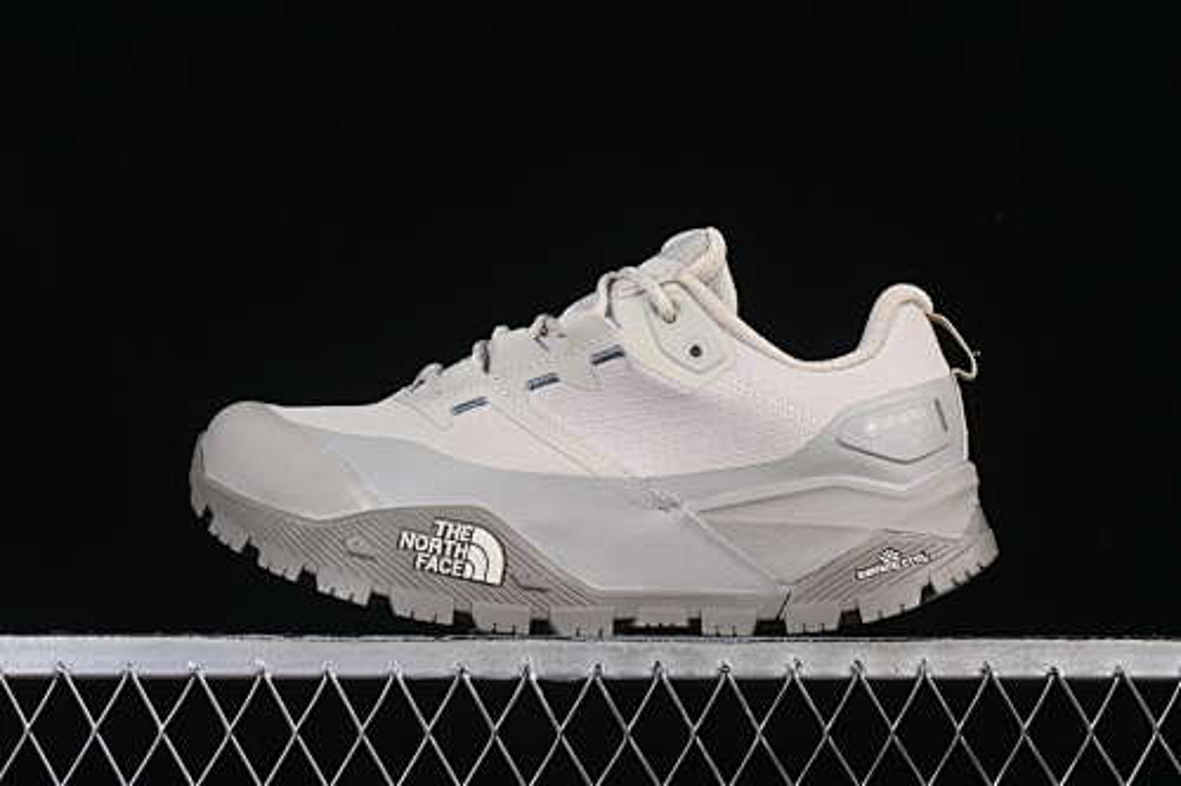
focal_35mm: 75
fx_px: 2459
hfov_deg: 27.0
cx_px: 590
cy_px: 393
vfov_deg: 18.2
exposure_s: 1/80
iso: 160
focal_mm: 50
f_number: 8
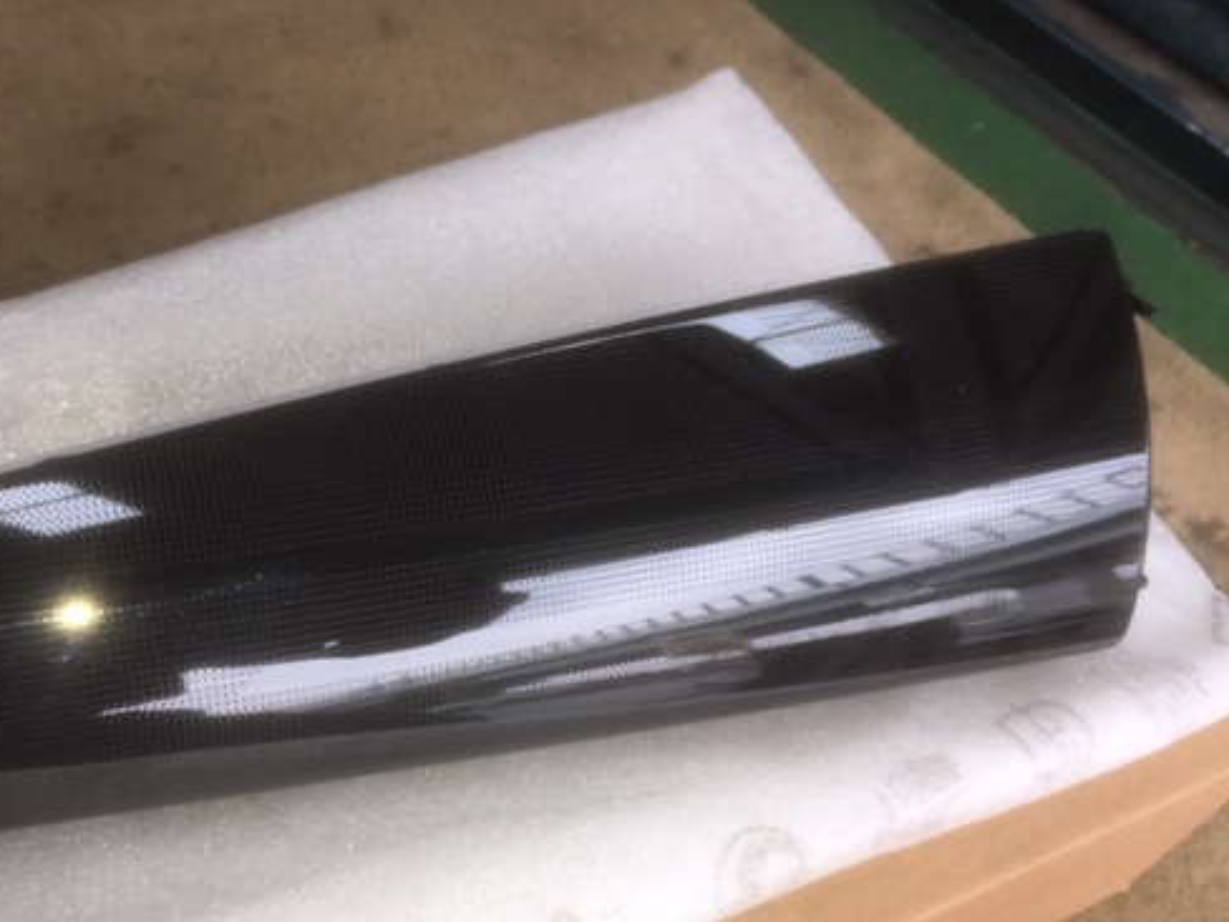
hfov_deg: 48.5
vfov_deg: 37.5
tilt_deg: -45.3
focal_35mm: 38
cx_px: 466
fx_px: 1349
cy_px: 582
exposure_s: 1/53
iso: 25
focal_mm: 4.15
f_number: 2.2
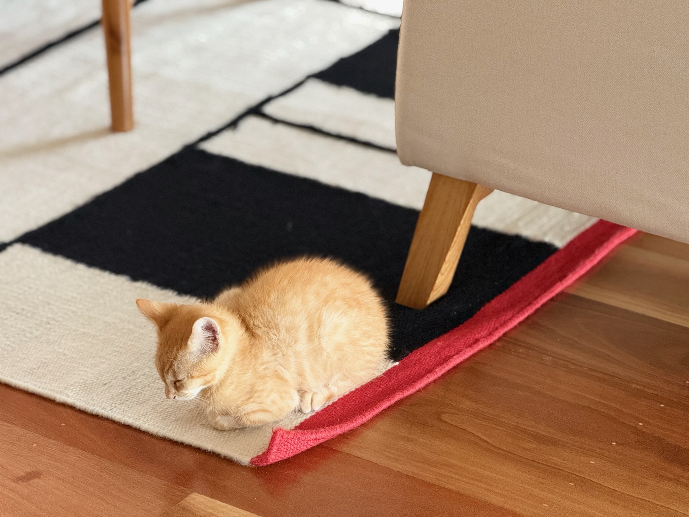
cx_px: 344
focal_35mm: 120
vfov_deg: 12.3
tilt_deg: -27.3
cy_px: 258
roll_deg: +0.5
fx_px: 2388
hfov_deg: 16.4
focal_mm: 15.66
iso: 640
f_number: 2.8
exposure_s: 1/60
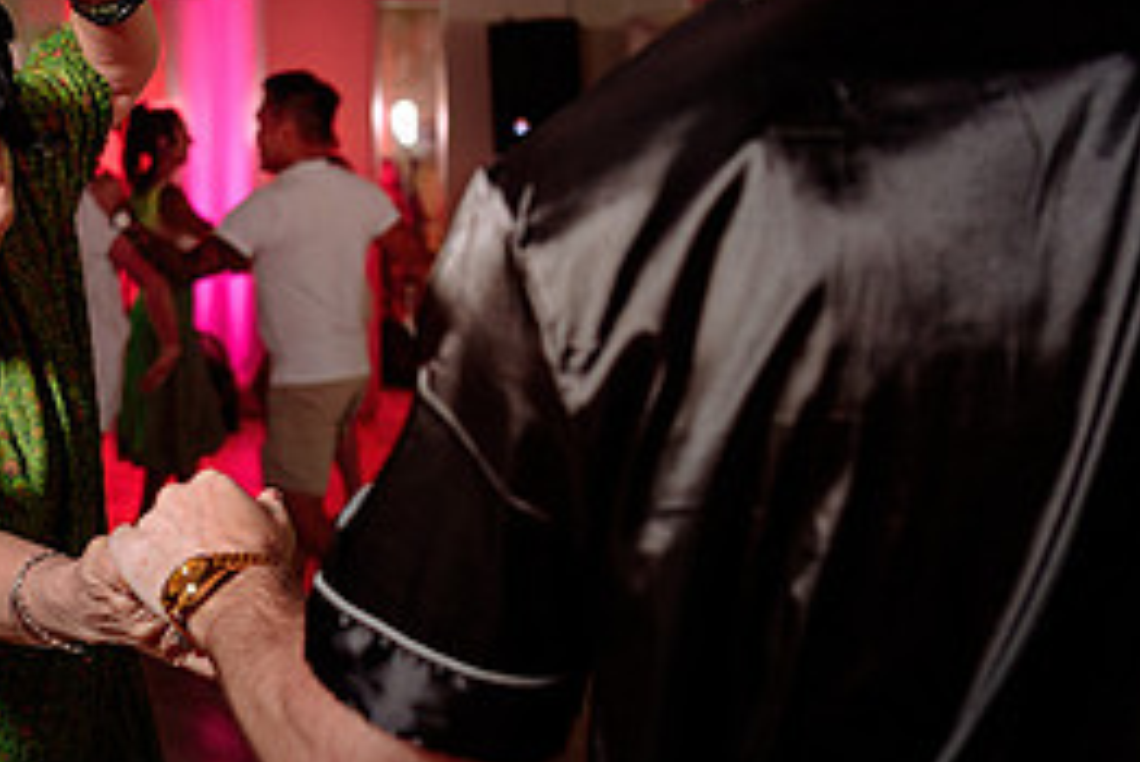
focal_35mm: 84
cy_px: 329
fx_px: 2661
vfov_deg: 16.3
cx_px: 331
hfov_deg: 24.0
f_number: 3.5
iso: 800
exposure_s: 1/125
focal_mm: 38
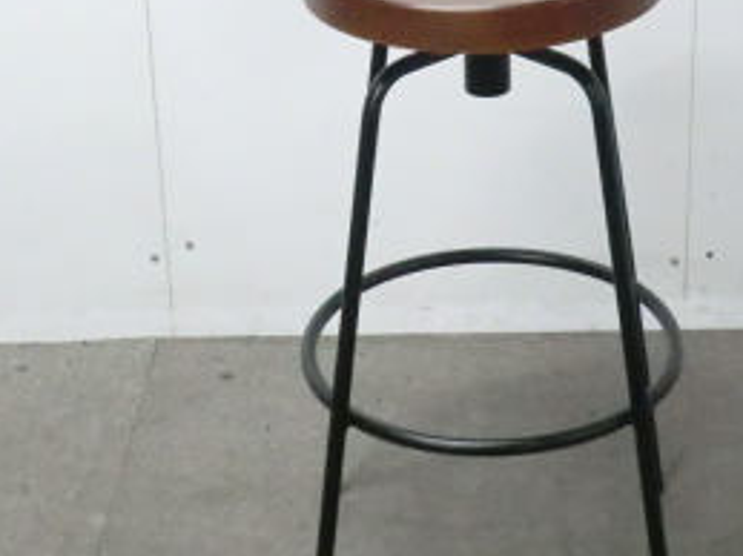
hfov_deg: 20.8
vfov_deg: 15.5
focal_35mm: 94
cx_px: 499
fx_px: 2017
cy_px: 54
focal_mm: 6.9
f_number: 3.9
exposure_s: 1/50
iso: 800
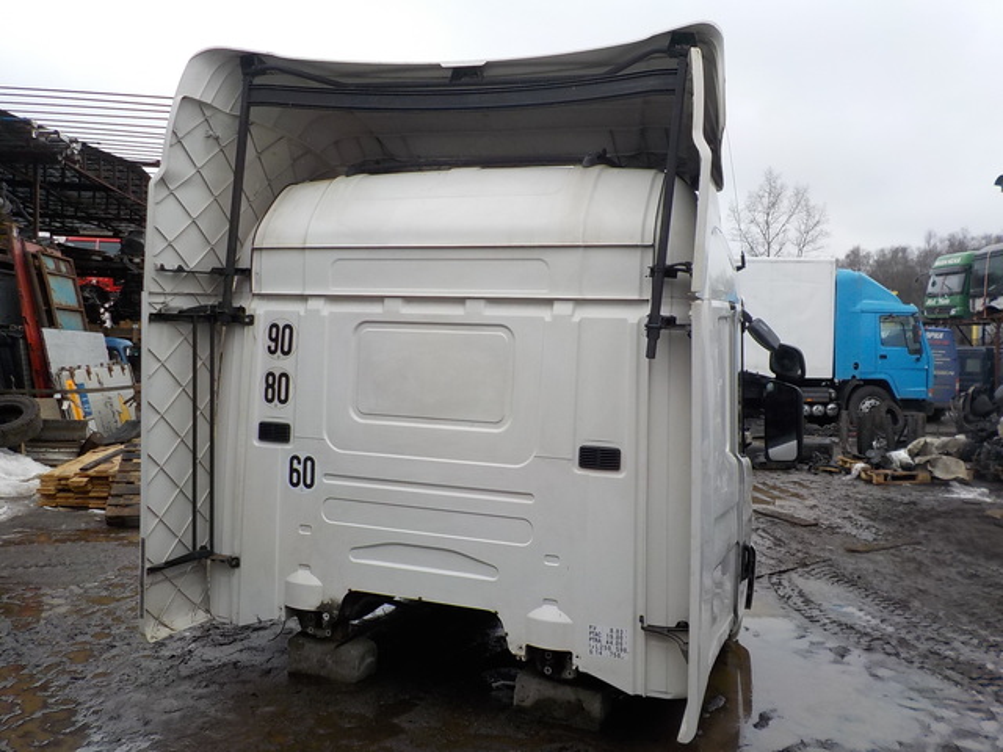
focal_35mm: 30
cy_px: 376
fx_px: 869
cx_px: 502
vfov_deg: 46.8
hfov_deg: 60.0
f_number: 3.3
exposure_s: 1/640
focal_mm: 4.1
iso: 125
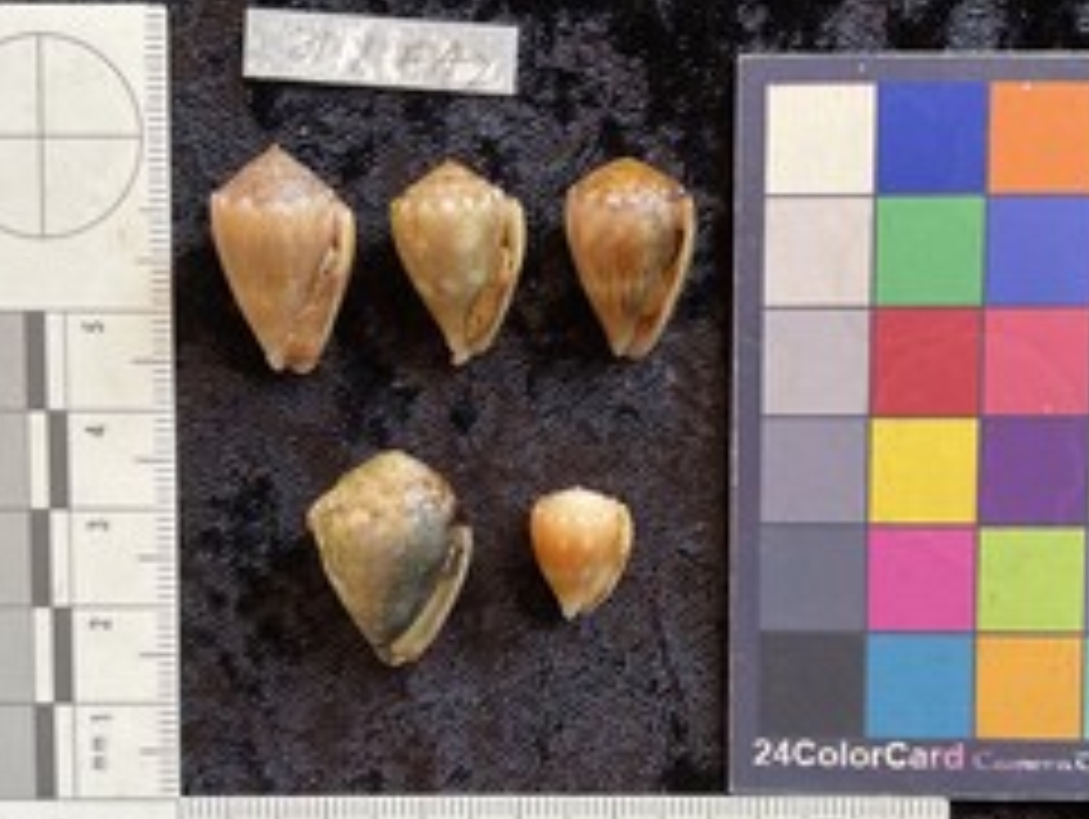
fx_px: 1323
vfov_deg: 34.3
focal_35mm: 42
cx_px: 603
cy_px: 502
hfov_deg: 44.7
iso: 40
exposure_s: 1/50
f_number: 1.8
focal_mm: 3
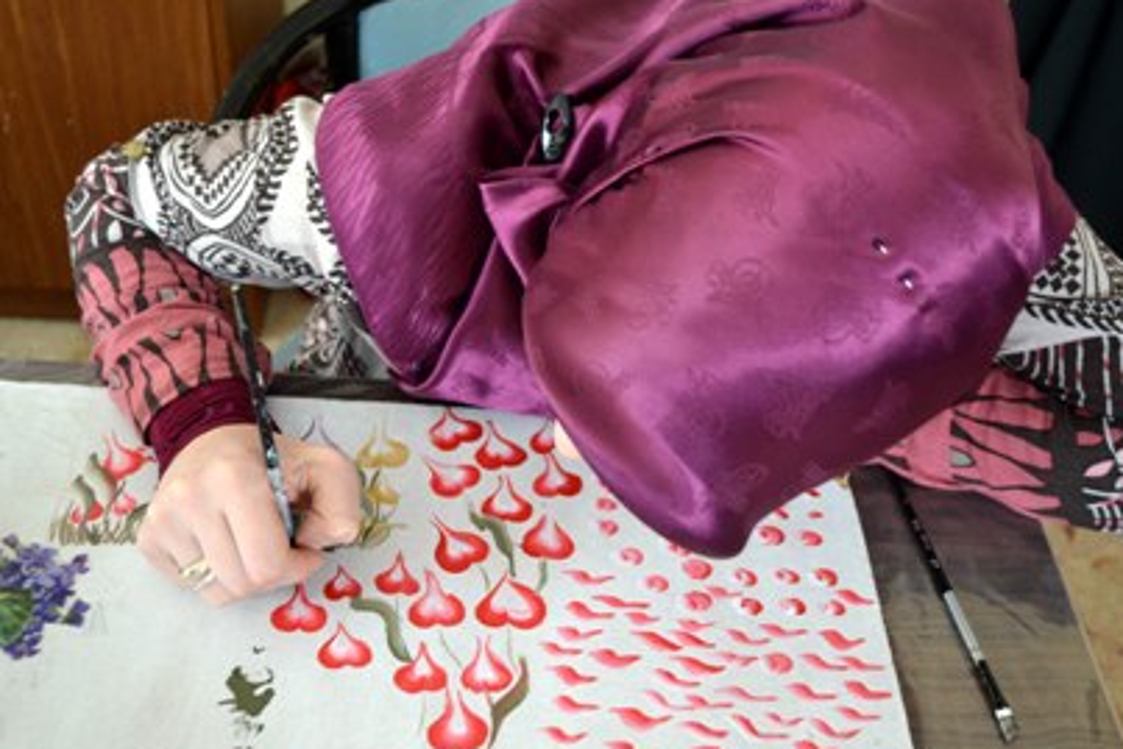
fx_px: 1248
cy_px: 405
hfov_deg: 48.4
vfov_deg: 33.4
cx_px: 535
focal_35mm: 40
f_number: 4
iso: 200
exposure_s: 1/15
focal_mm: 24
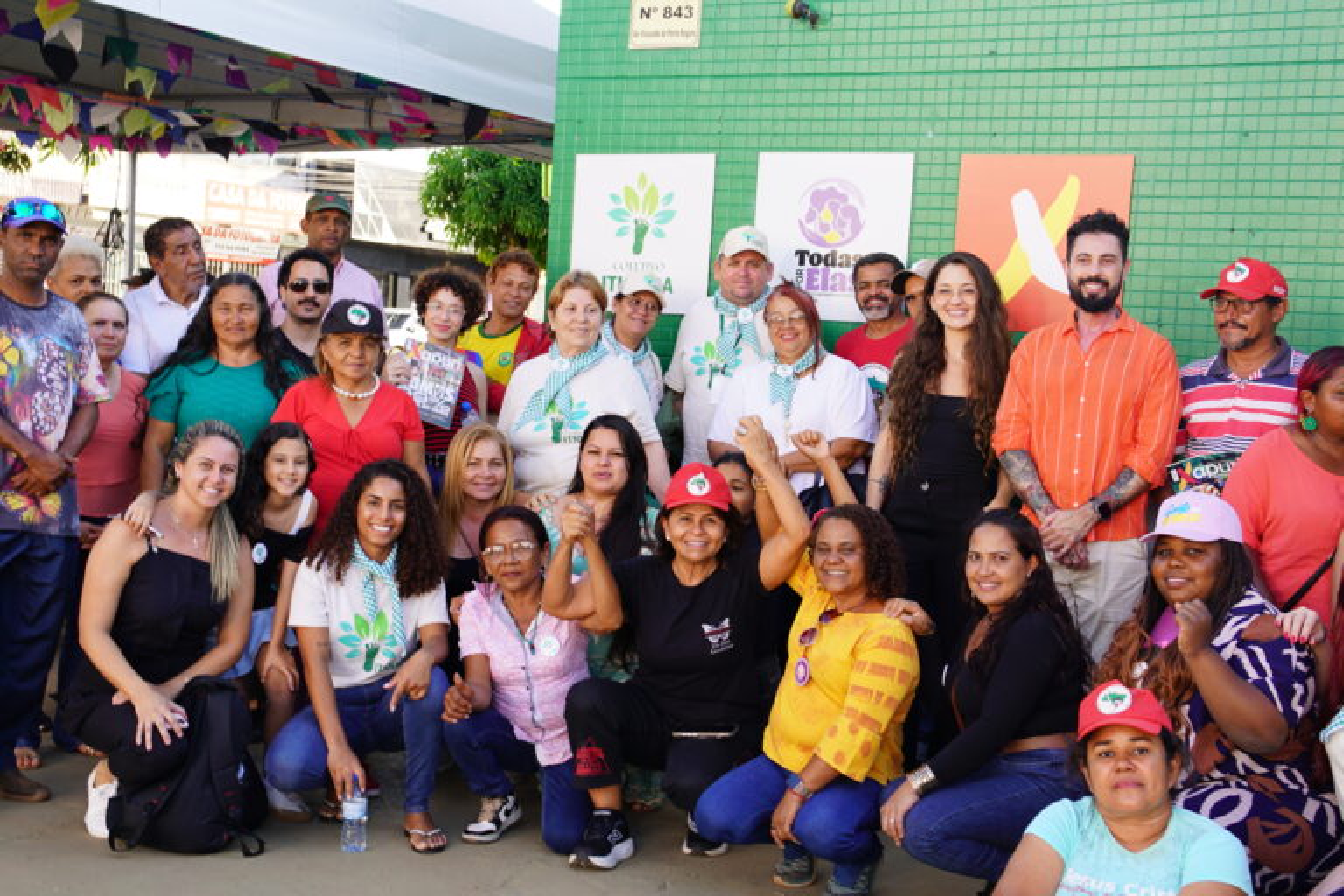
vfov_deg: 27.5
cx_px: 672
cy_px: 448
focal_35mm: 49
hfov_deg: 40.3
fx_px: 1829
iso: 100
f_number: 4.5
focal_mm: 33
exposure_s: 1/80
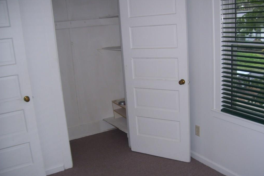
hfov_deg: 50.7
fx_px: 279
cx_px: 133
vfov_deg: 35.0
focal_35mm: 38
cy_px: 98
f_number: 2.7
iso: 80
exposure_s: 1/60
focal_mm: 6
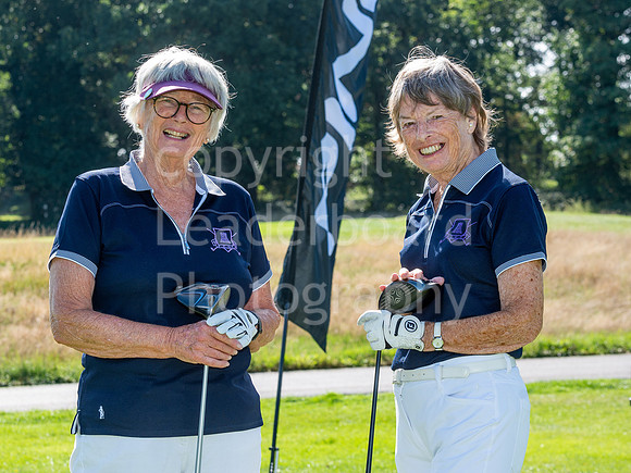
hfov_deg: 16.6
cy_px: 231
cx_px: 350
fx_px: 2158
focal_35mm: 118
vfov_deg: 12.5
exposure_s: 1/250
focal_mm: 82
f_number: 9
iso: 200
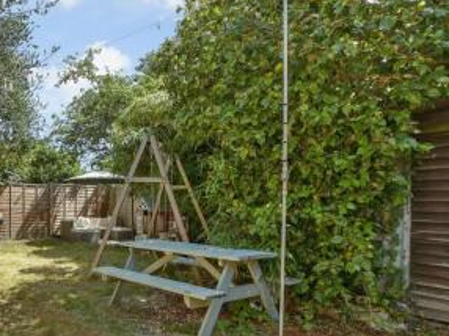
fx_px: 311
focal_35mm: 24
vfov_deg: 56.1
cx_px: 82
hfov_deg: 64.5
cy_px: 210
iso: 160
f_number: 8
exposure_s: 1/50
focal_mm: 10
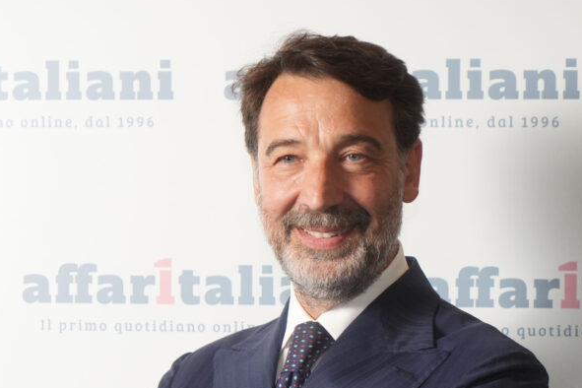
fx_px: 2102
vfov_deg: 10.5
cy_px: 356
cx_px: 334
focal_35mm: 130
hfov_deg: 15.8
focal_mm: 64
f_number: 5
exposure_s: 1/100
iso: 1600
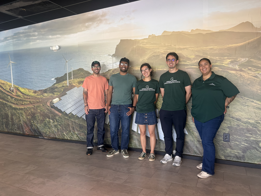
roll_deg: +1.6
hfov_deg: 67.3
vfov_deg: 53.1
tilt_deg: -4.3
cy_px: 98
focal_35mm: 26
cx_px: 130
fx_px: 196
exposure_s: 1/120
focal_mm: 5.7
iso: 125
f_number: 1.5
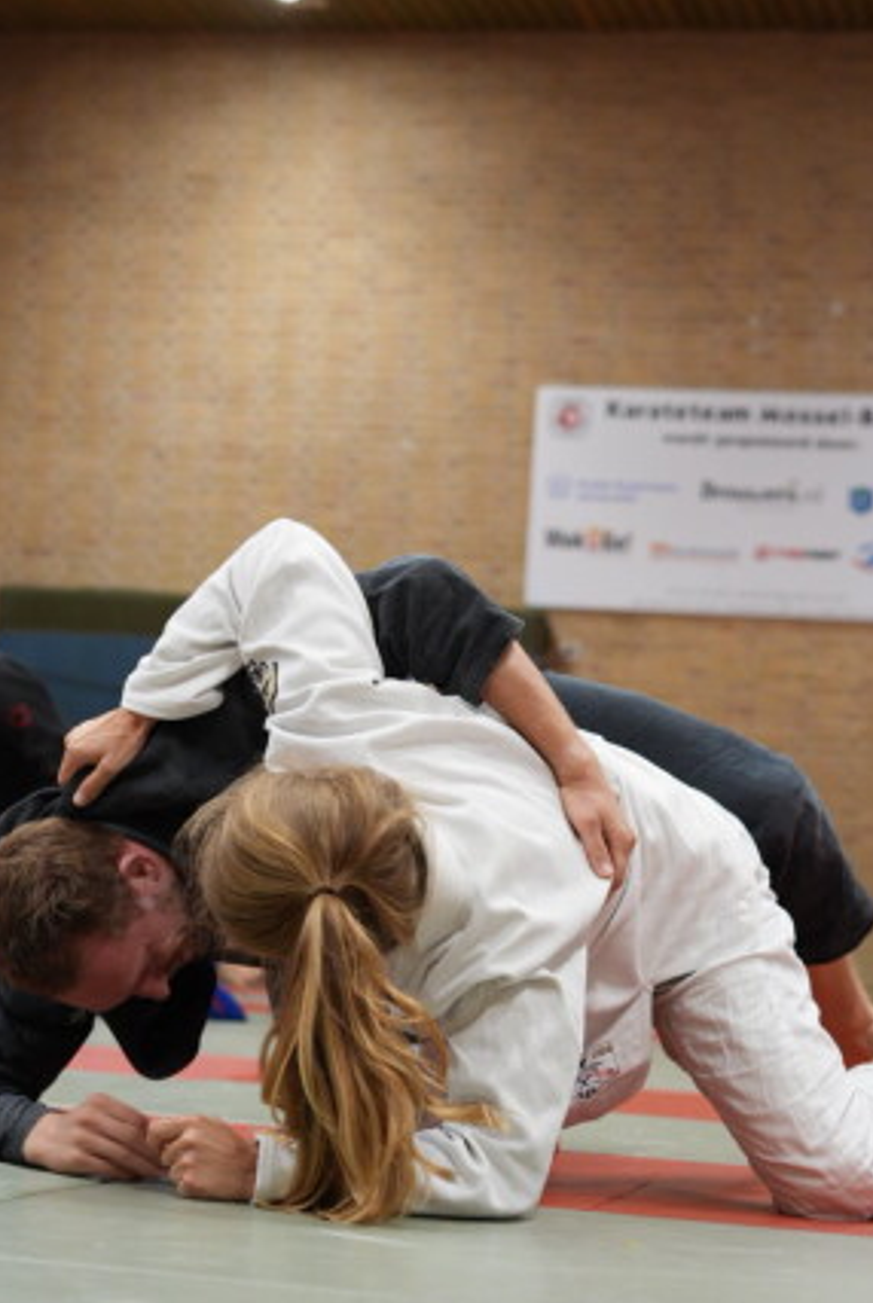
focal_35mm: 84
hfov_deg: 16.3
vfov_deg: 24.1
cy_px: 479
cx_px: 354
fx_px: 3045
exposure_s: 1/160
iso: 1250
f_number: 2.8
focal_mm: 50
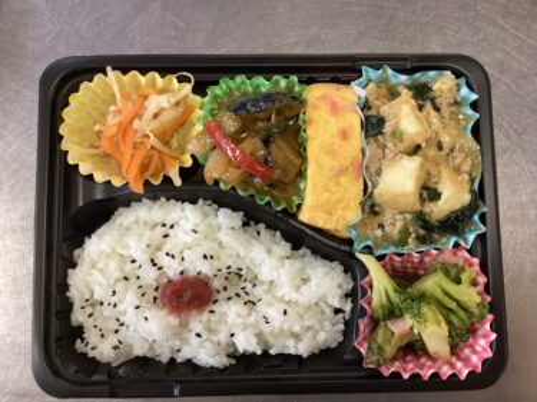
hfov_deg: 58.4
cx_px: 268
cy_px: 201
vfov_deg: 45.4
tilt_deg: -82.7
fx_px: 481
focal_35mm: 31
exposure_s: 1/60
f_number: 2.4
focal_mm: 3.3
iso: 200
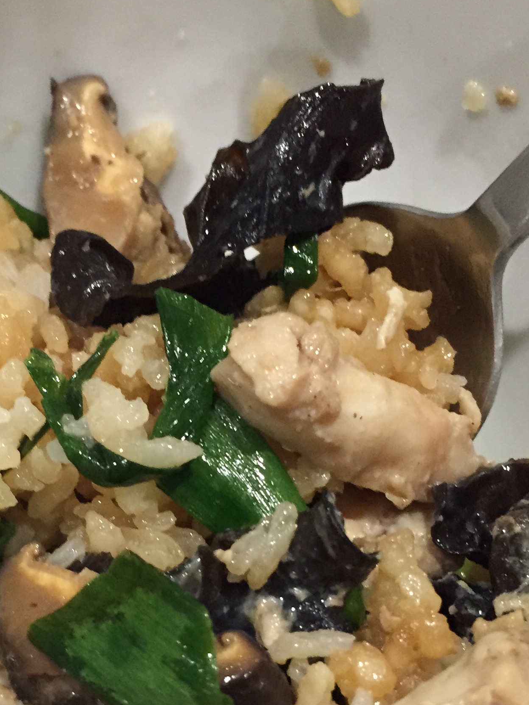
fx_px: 1162
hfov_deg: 25.5
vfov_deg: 33.5
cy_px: 477
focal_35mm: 57
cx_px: 166
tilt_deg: -65.1
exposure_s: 1/24
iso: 250
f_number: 2.2
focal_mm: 4.15
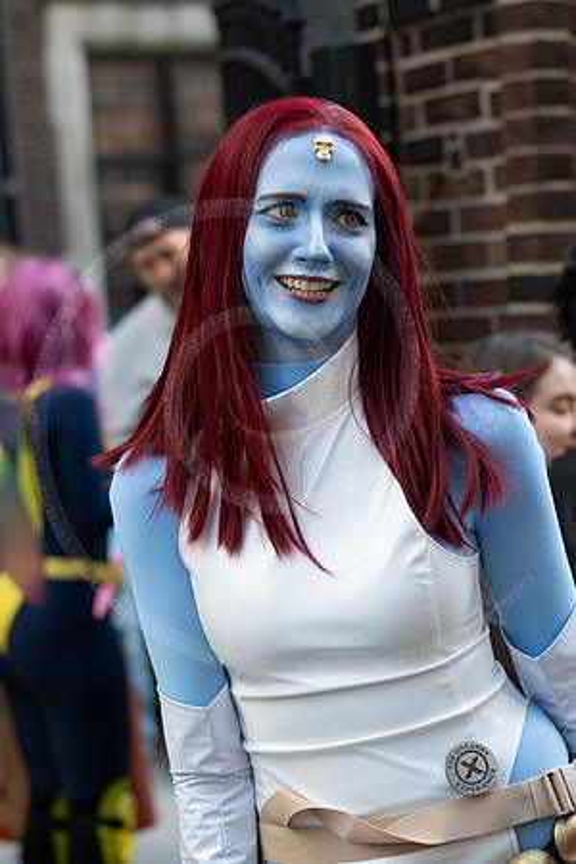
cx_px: 288
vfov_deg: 24.8
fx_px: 1968
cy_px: 432
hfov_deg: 16.7
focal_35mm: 82
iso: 1000
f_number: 2.2
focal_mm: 55
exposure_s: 1/1000
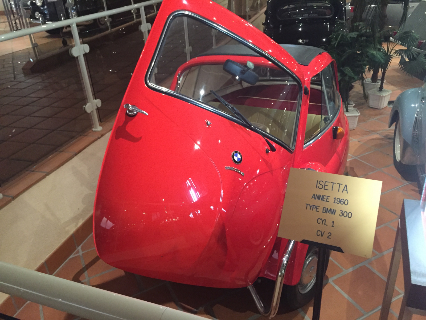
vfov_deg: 48.2
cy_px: 160
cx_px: 213
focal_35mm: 29
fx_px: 357
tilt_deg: -27.3
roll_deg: +4.9
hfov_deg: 61.7
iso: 320
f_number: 2.2
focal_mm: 4.15
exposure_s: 1/17
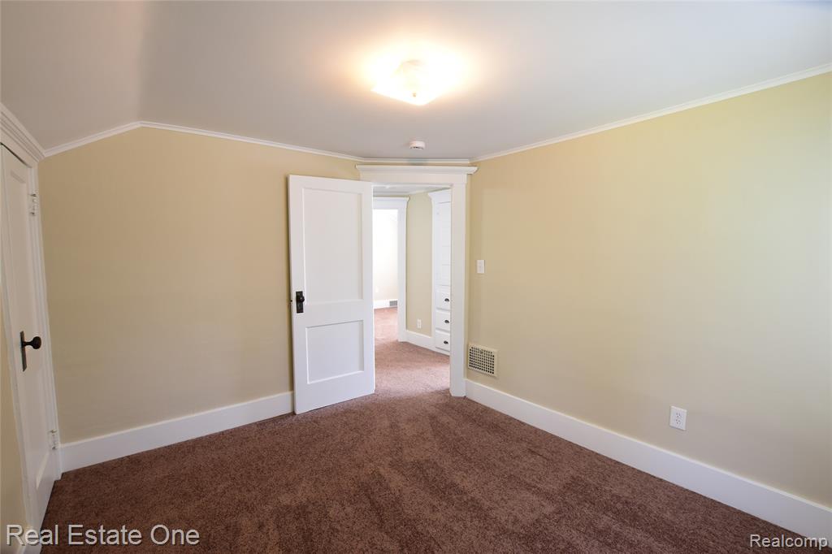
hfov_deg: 100.4
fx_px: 347
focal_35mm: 15
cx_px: 416
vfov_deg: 77.3
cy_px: 277
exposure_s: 1/10
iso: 400
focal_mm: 10
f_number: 6.3
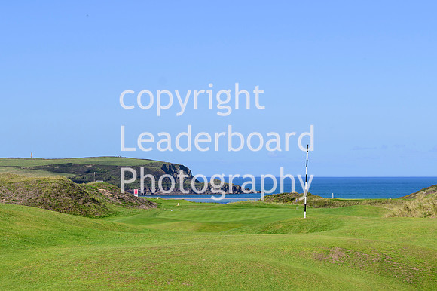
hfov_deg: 19.5
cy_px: 146
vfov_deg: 13.0
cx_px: 218
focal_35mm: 105
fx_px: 1274
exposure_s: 1/1000
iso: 125
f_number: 5.6
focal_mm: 70
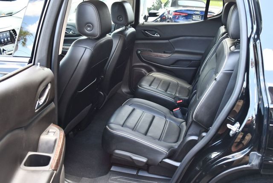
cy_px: 92
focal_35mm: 36
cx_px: 136
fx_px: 273
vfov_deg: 36.9
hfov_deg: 53.1
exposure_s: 1/125
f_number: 3.5
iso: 800
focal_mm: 18
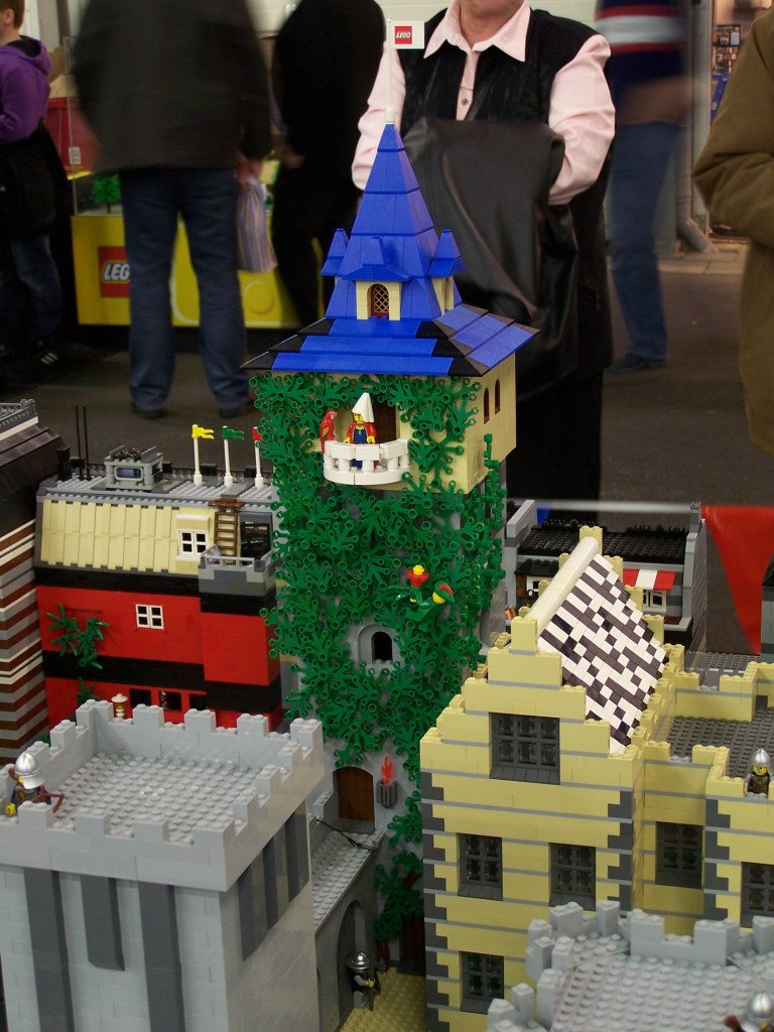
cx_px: 387
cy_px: 516
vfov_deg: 30.3
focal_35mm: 64
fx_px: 1908
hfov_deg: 22.9
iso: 80
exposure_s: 1/2
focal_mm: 10.7
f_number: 3.2
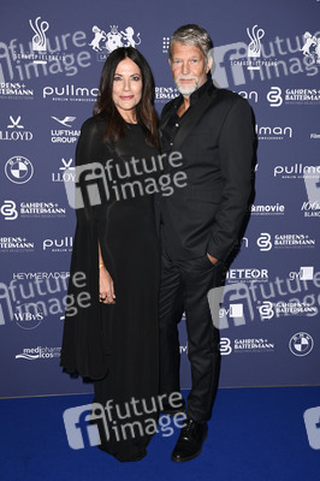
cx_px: 160
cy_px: 240
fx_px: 641
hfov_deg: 28.0
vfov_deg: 41.1
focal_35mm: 48
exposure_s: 1/320
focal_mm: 48
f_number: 5.6
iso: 320
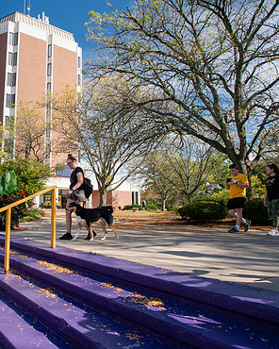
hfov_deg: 52.7
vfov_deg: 68.1
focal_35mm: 25
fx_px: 258
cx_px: 52
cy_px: 175
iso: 640
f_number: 7.1
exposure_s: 1/320
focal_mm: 17
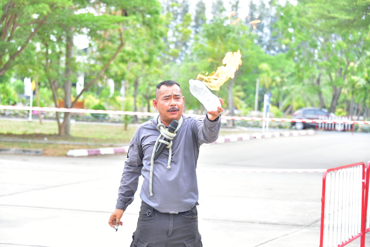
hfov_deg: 18.3
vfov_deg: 12.2
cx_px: 185
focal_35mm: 112
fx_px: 1152
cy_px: 124
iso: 500
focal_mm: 112
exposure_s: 1/200
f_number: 5.6
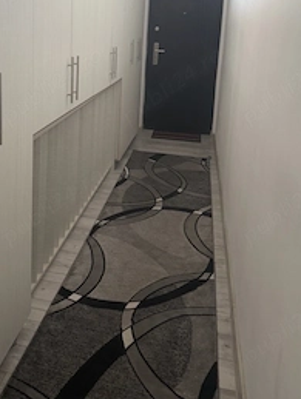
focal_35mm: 37
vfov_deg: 48.3
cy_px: 105
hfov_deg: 38.0
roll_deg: +0.7
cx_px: 83
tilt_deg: -8.0
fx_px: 428
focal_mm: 6.76
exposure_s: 1/121
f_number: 1.78
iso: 200
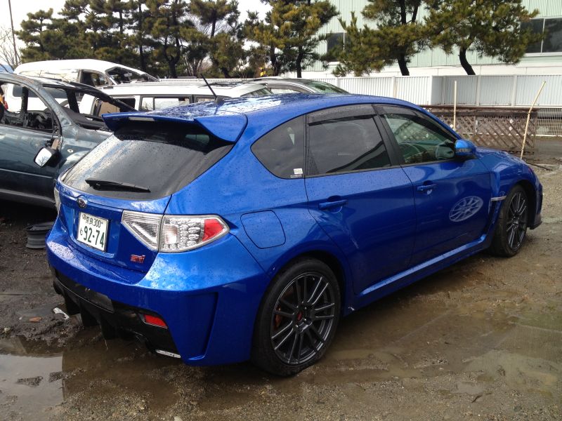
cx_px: 281
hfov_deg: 52.6
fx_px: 568
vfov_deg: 40.7
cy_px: 210
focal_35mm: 35
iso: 50
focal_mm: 4.28
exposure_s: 1/415
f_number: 2.4
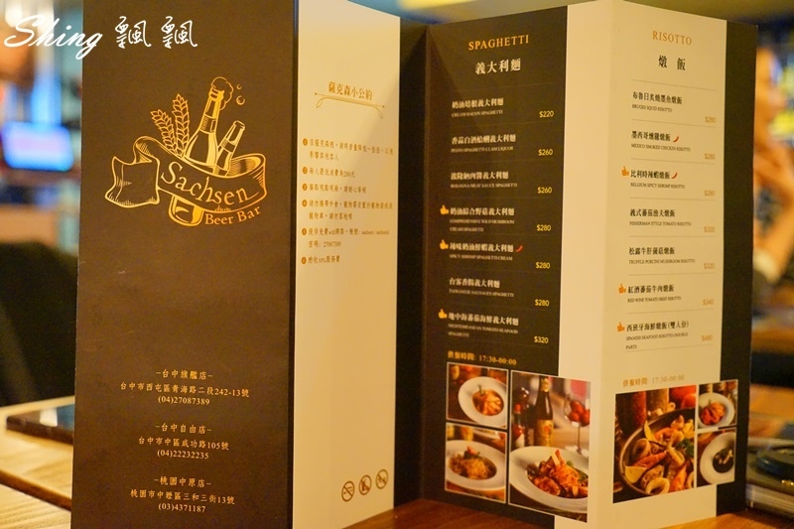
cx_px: 397
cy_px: 264
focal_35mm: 40
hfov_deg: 48.5
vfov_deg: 33.4
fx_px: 882
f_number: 4
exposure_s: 1/40
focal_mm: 40
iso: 6400
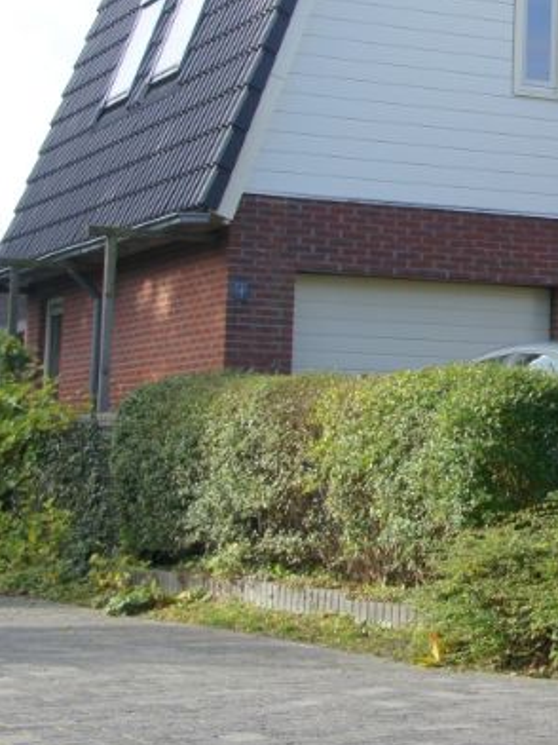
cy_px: 125
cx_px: 727
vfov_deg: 19.8
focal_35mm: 98
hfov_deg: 14.5
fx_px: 2106
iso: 400
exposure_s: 1/160
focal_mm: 26
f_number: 11
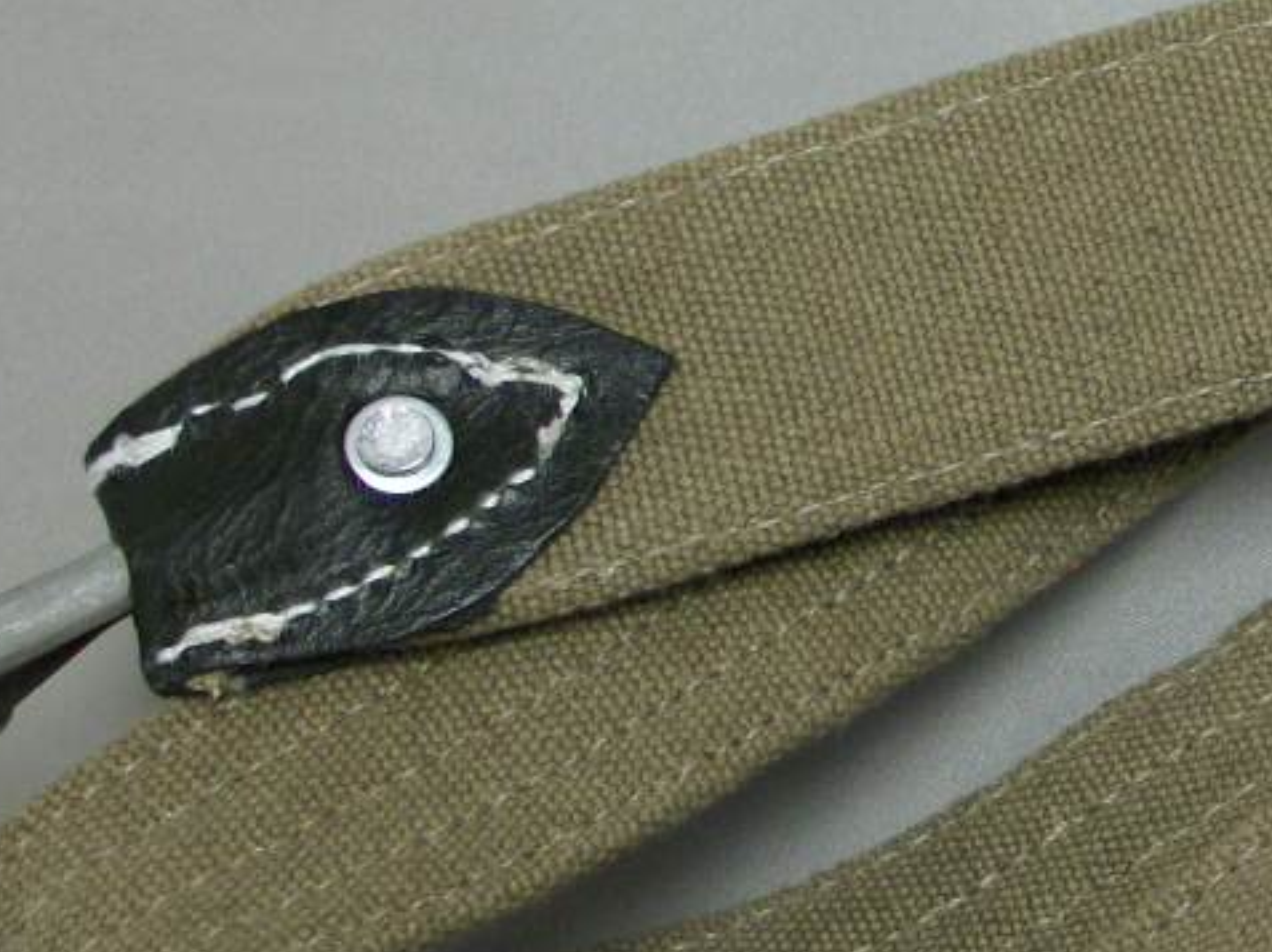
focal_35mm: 94
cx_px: 1451
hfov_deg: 19.8
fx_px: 3452
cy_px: 717
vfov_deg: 15.6
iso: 119
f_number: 3.1
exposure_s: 1/30
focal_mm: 6.3
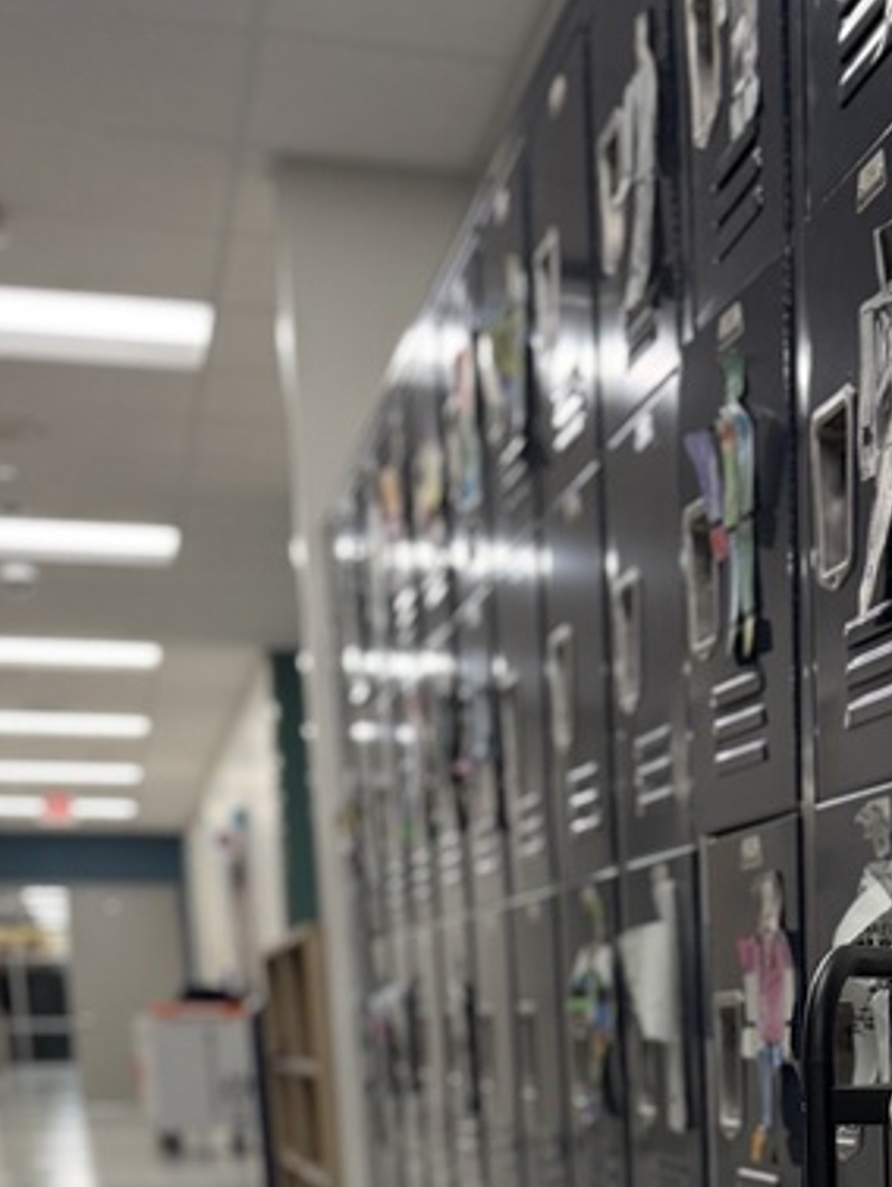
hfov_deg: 21.8
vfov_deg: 25.8
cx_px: 895
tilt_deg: -13.2
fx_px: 2231
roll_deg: +0.1
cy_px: 1520
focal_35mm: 65
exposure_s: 1/120
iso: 200
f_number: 1.78
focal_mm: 6.76
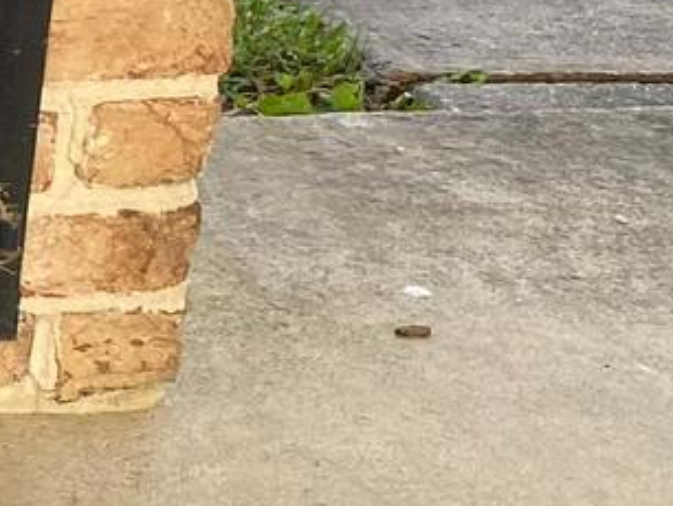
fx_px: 3386
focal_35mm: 174
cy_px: -174
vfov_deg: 8.4
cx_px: -1214
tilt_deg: -19.0
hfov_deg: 9.4
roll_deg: +0.2
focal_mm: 4.25
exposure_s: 1/439
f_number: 1.8
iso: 32
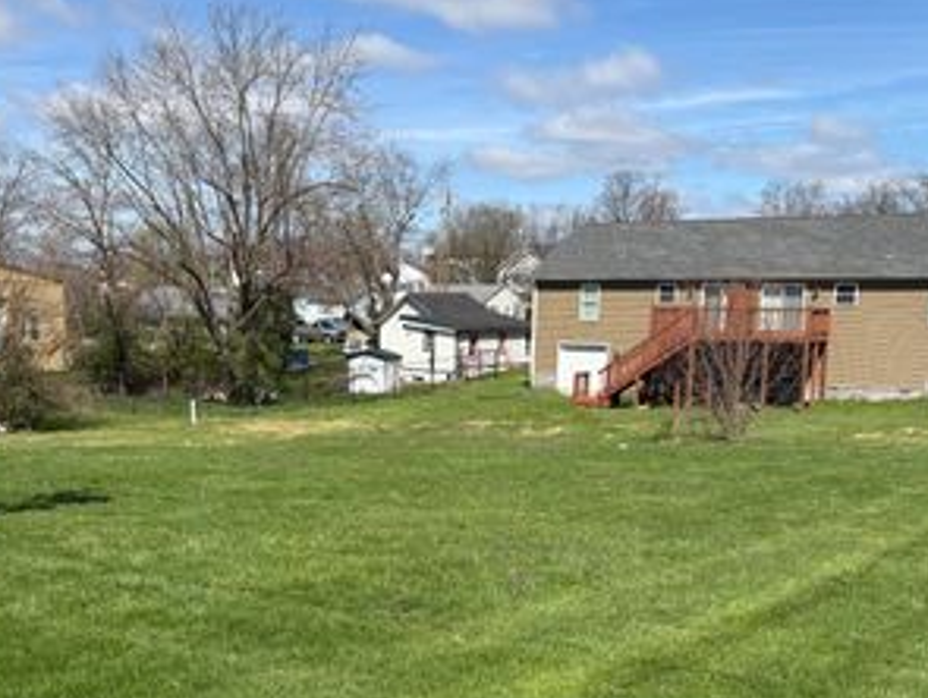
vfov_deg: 32.4
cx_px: 390
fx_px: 1181
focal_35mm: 44
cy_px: 517
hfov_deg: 42.8
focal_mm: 5.96
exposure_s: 1/3831
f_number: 1.6
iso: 50
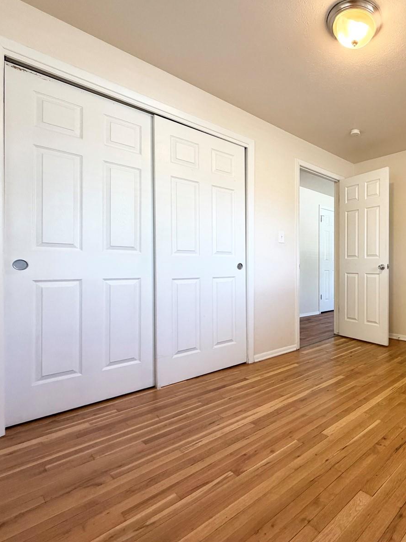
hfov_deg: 61.0
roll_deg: +0.1
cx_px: 344
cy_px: 267
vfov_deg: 84.7
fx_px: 297
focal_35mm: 19
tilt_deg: -0.1
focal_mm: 2.22
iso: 250
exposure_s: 1/120
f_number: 2.2
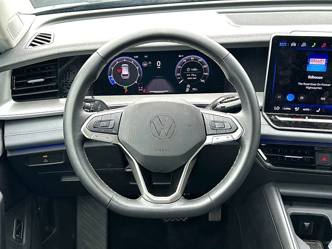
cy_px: 124
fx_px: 460
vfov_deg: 30.3
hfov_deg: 39.7
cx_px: 166
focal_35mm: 48
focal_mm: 6.86
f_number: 1.78
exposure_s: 1/182
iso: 50
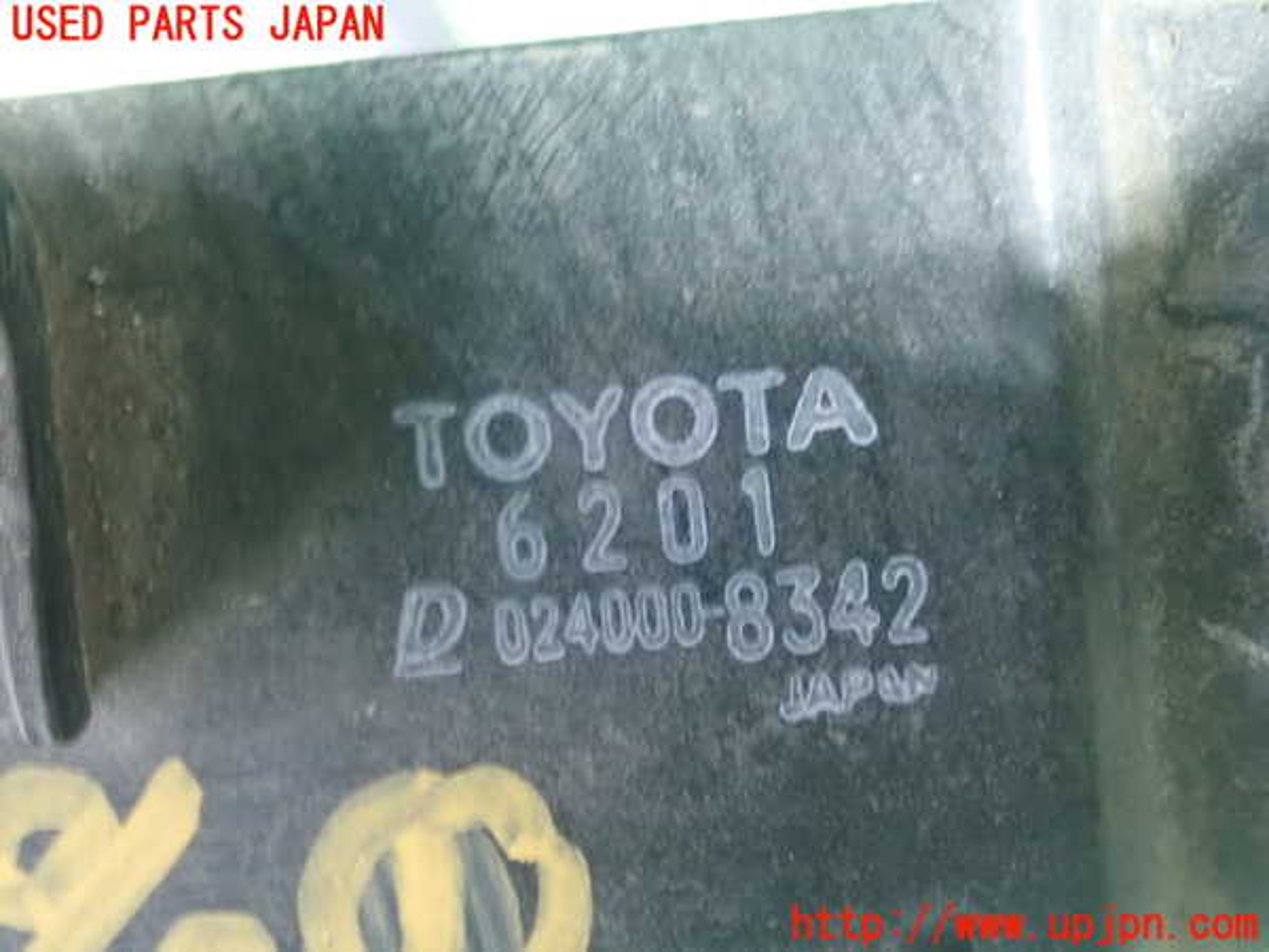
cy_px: 476
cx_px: 634
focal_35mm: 49
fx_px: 1796
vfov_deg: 29.7
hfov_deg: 38.9
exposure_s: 1/13
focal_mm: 8.99
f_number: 3.2
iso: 1600
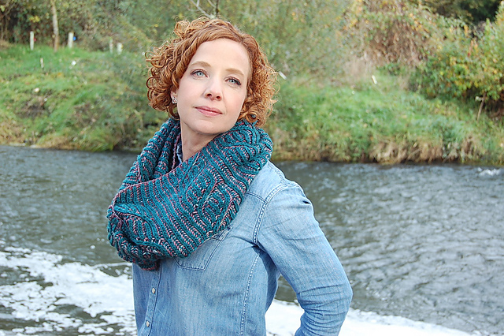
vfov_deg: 22.6
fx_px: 840
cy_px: 168
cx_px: 252
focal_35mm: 60
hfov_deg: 33.4
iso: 360
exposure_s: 1/125
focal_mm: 40
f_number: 5.6
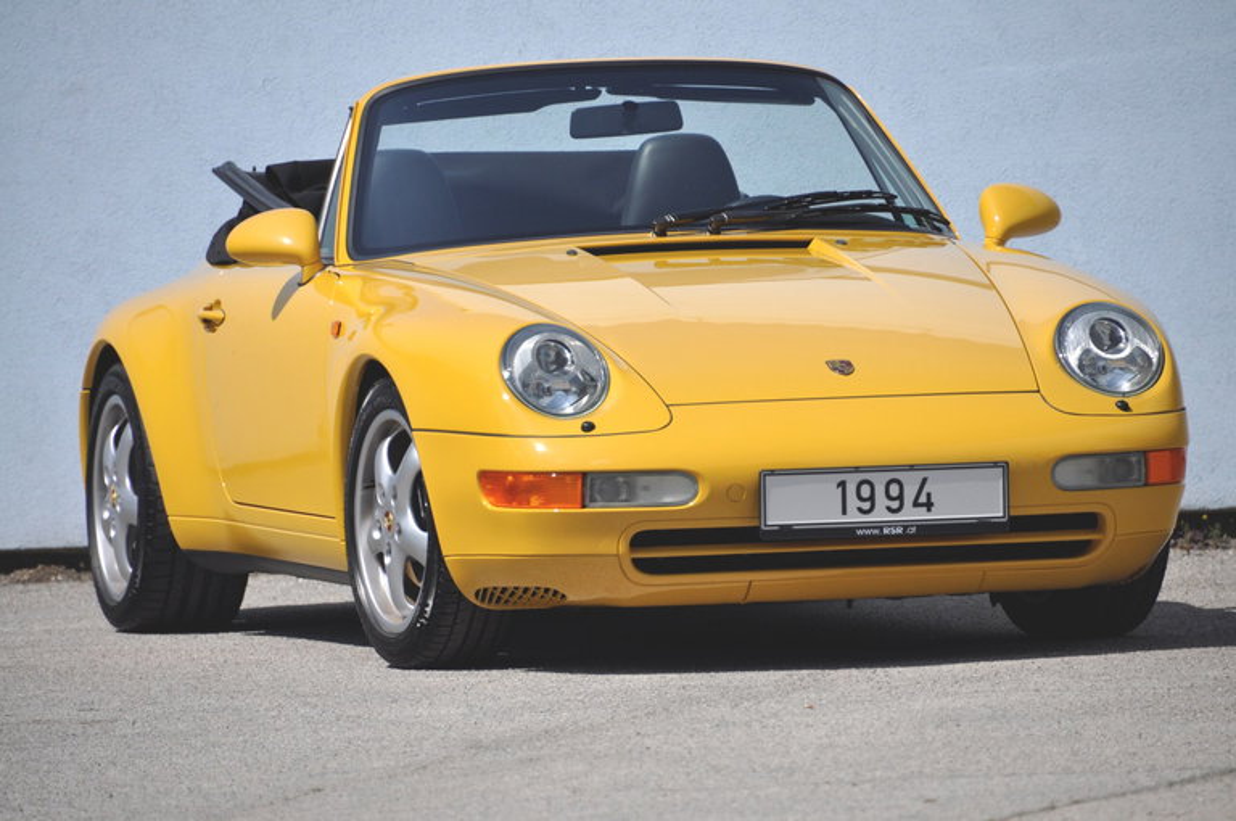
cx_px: 618
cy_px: 410
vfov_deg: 4.0
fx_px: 11830
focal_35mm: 345
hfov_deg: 6.0
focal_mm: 230
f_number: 6.3
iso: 500
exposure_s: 1/1250
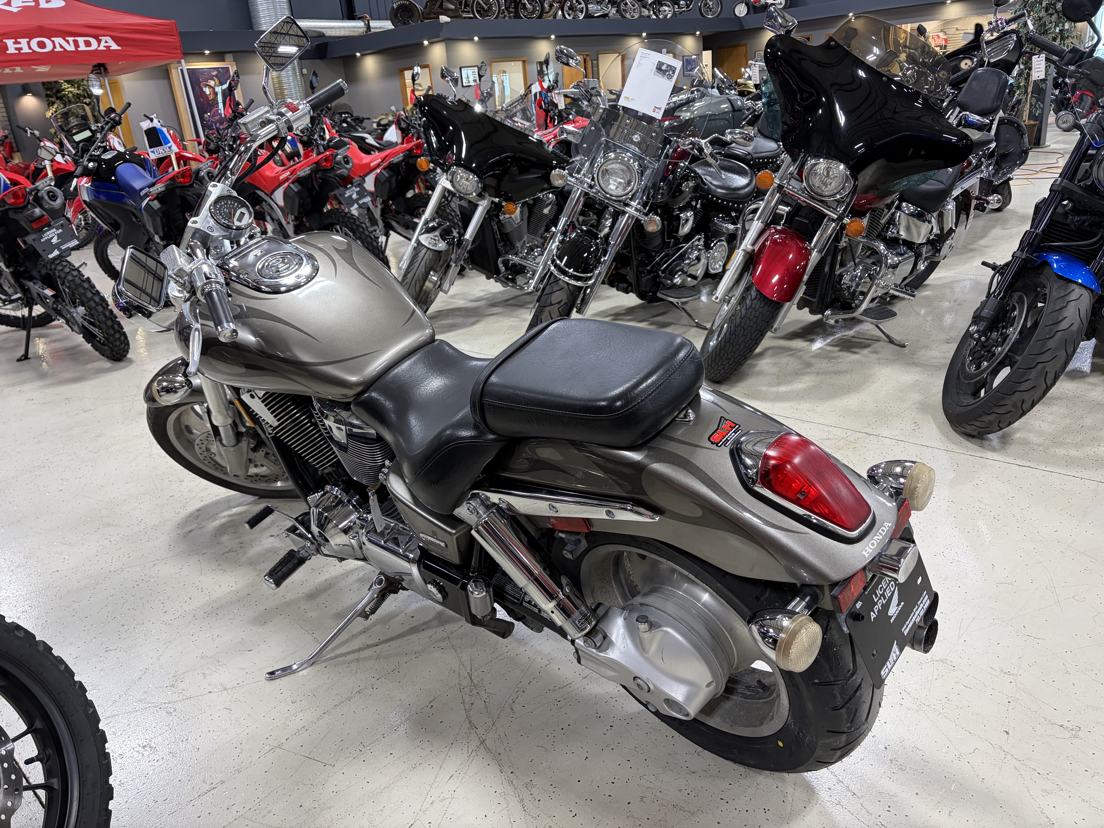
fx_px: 829
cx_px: 552
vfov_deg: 53.1
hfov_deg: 67.3
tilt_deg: -22.2
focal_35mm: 26
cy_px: 414
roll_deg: +6.5
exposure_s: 1/60
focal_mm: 5.96
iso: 125
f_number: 1.6
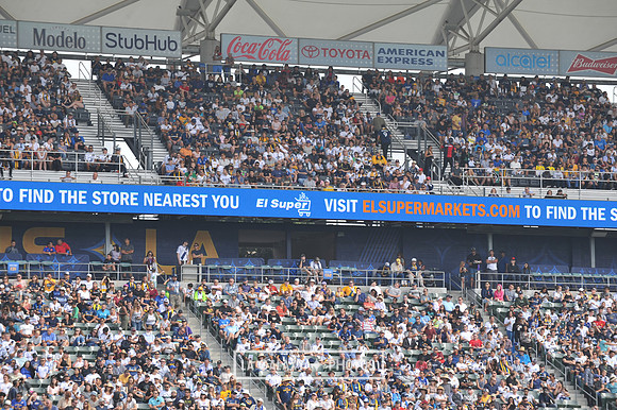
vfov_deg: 8.1
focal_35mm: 170
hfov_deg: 12.1
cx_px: 308
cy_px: 205
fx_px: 2912
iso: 200
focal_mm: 170
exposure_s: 1/250
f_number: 8
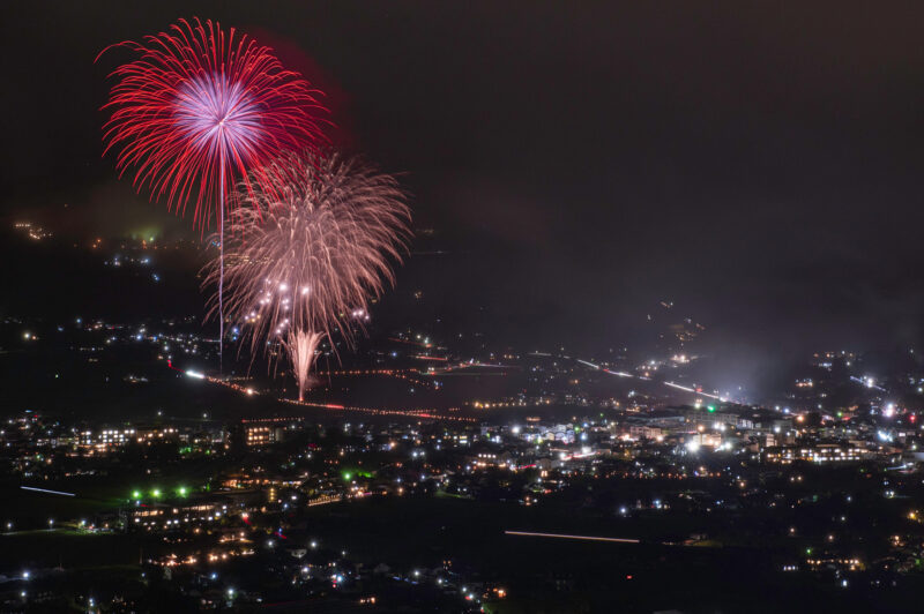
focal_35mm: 70
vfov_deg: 19.4
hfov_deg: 28.9
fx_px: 1795
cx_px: 462
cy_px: 307
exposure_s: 10
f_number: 14
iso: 100
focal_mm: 70
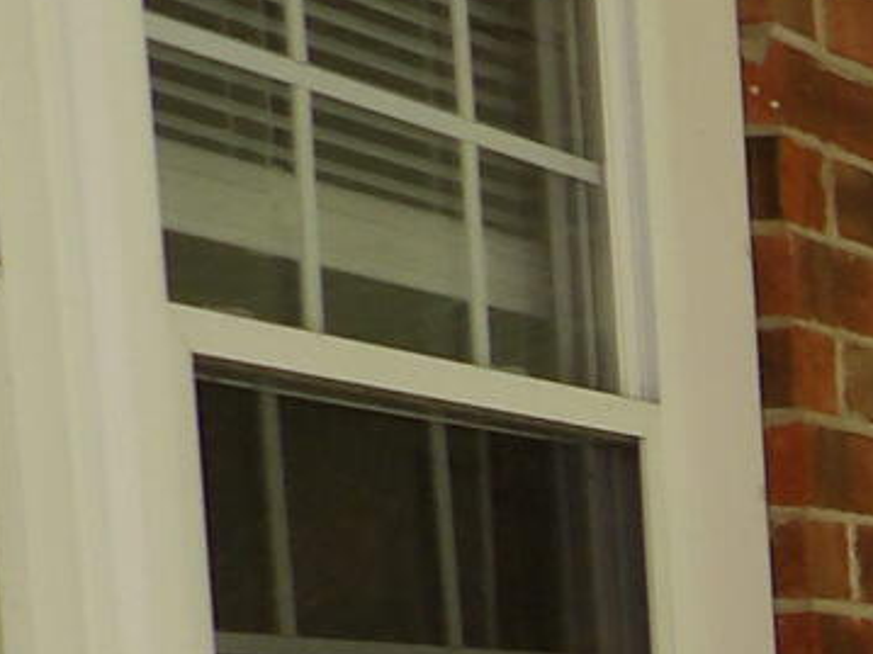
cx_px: 2203
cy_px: 1364
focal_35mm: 137
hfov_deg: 11.5
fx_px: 3454
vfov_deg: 9.9
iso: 100
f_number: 3.2
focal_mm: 4.3
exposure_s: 1/196
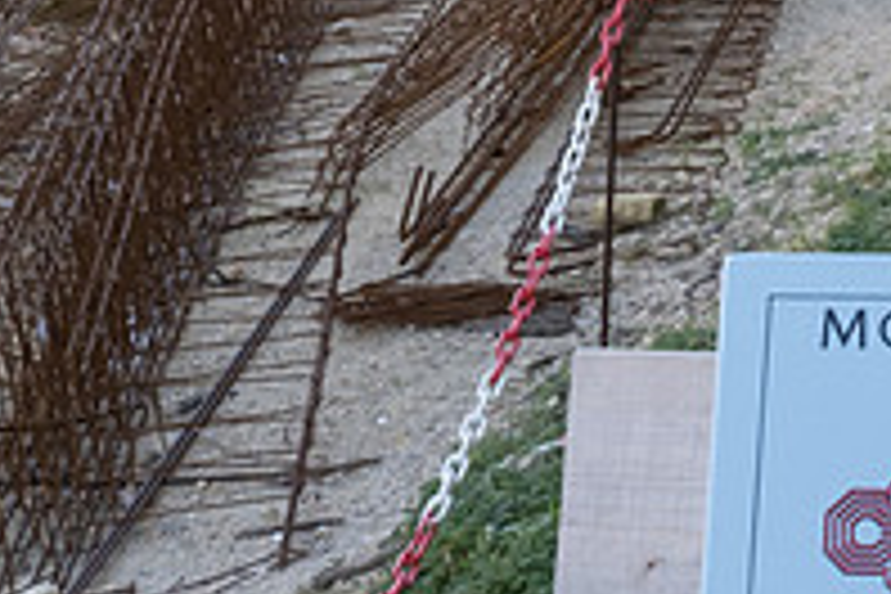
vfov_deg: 8.8
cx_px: 297
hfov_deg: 13.2
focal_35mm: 155
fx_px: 3836
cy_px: -2
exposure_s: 1/40
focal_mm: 35
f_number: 16
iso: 800
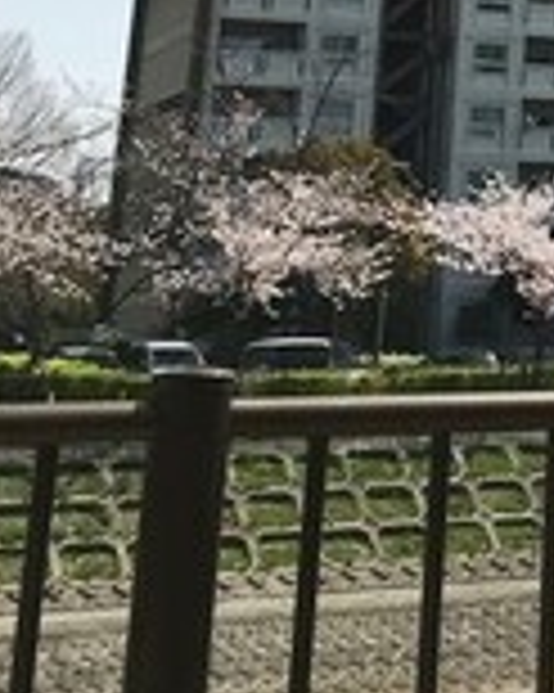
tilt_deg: +20.2
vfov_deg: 17.0
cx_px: 887
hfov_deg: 14.3
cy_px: -428
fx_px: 2031
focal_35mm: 99
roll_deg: +0.5
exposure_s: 1/2653
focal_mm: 4.15
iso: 25
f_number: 2.2
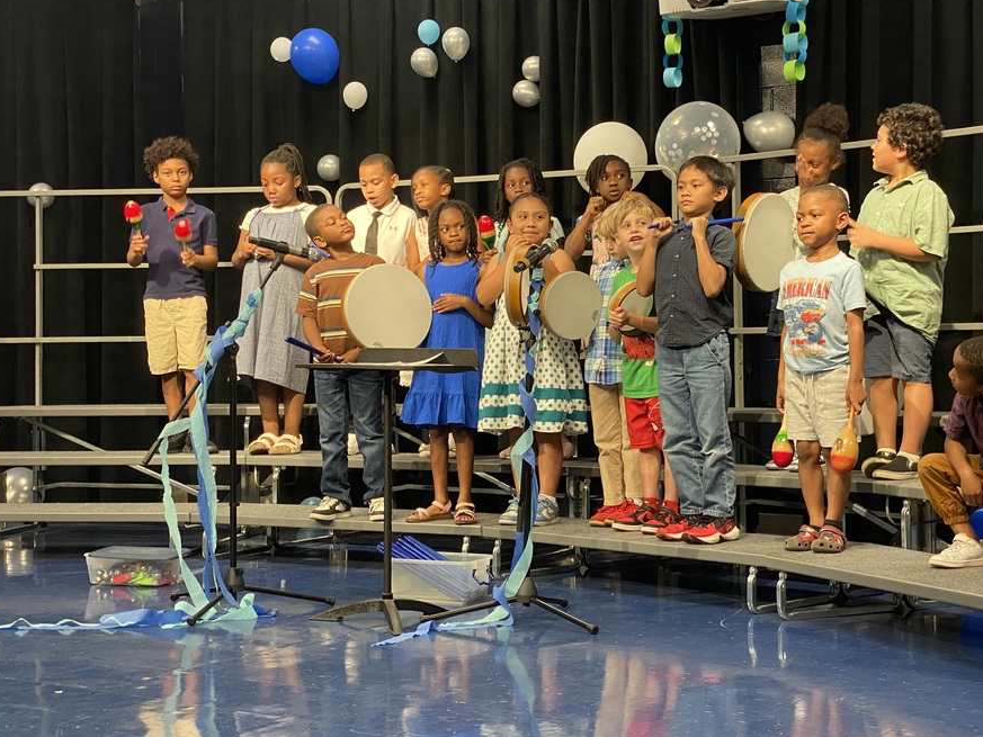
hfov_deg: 31.7
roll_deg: -1.3
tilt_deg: -1.0
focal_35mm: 61
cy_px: 380
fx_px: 1732
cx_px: 528
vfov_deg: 24.0
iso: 125
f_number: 2
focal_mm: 6
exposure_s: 1/60
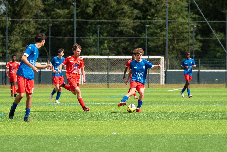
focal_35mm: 288
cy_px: 51
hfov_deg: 7.2
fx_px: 1814
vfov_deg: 4.8
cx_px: 131
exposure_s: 1/4000
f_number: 2.8
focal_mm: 120
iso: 160
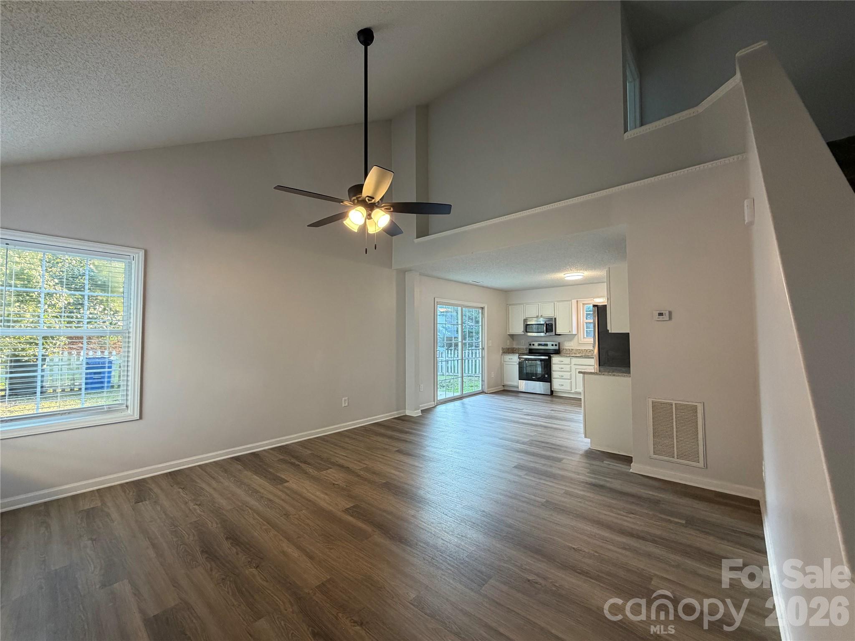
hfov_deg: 102.1
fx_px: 346
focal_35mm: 14
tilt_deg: +2.6
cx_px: 428
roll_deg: +0.3
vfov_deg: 85.7
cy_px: 320
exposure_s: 1/120
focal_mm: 2.22
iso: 320
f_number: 2.2
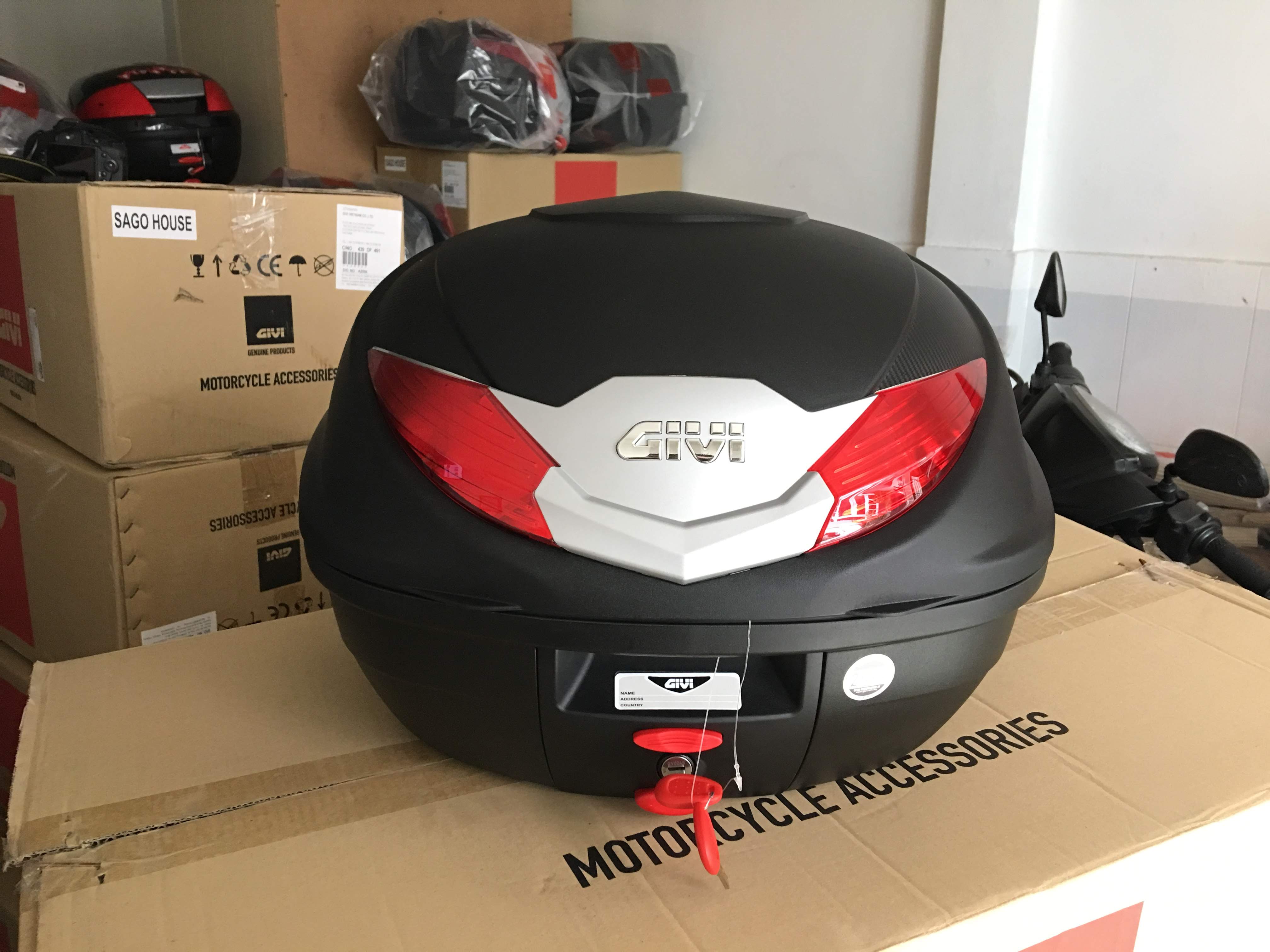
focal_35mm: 29
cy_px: 476
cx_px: 635
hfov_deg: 61.7
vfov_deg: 48.2
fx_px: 1064
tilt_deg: -14.7
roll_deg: +0.4
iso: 100
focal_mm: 4.15
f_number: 2.2
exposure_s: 1/17
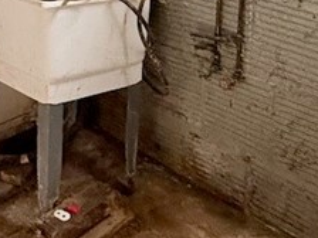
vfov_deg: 22.0
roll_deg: +1.3
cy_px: -8
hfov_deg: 30.1
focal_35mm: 64
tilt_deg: -16.2
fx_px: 588
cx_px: 119
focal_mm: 2.22
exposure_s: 1/31
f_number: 2.2
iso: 1000
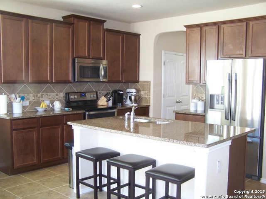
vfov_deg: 37.7
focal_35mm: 38
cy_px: 100
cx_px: 133
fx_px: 292
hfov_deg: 49.0
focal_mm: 6.3
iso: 140
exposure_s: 1/10
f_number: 2.8
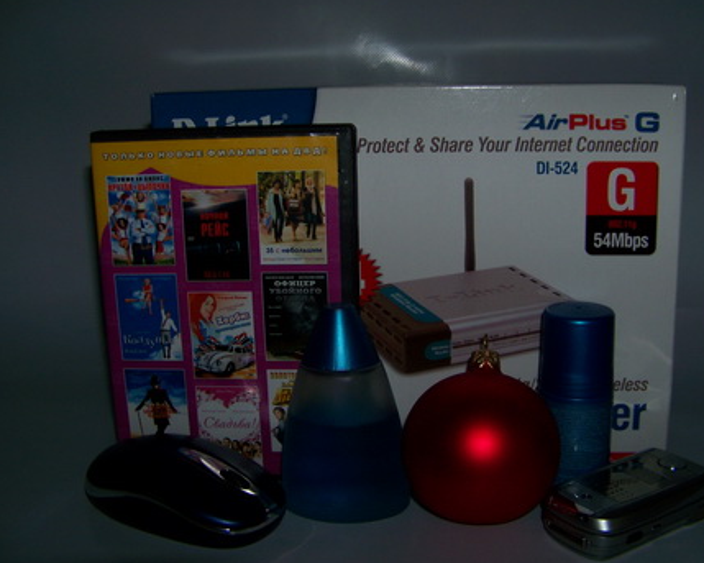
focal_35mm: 41
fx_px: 854
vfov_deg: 36.5
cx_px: 377
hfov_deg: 44.8
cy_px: 273
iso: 100
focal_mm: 5.85
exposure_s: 1/30
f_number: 2.8
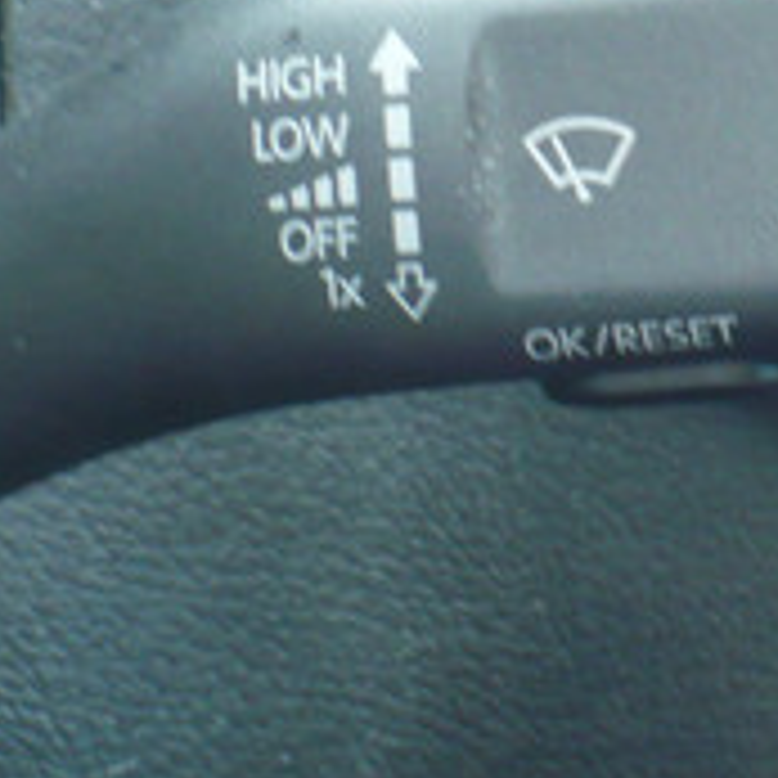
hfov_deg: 14.2
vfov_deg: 14.3
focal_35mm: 121
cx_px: 751
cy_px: 148
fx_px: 3077
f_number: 2.8
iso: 200
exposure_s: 1/15
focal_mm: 6.1
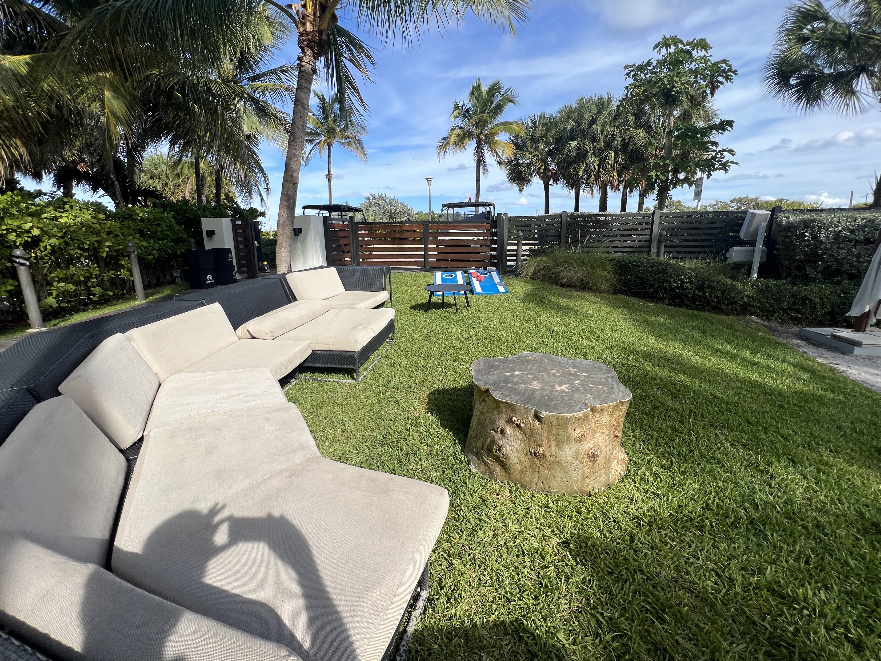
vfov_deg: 85.6
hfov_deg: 102.1
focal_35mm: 14
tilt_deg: -12.5
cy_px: 314
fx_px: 356
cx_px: 434
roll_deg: +1.5
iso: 32
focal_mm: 1.57
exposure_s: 1/1449
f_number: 1.8
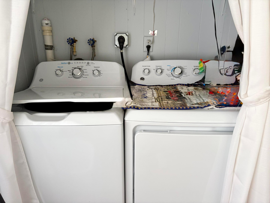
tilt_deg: -19.3
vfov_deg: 53.1
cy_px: 102
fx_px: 203
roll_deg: -0.1
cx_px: 135
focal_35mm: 26
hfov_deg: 67.3
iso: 100
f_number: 1.6
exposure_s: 1/122
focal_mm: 5.96
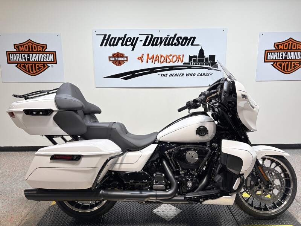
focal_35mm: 26
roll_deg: +1.0
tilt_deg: -11.1
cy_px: 113
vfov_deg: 53.1
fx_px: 226
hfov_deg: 67.3
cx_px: 150
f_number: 1.6
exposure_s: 1/130
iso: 32
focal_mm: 5.96
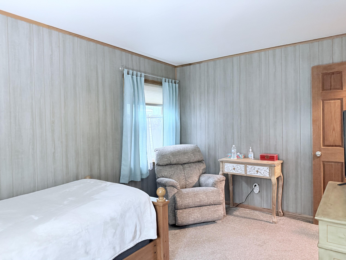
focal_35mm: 24
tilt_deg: +0.5
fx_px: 240
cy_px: 130
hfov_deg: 71.6
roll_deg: +1.5
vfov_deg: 56.8
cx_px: 173
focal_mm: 6.76
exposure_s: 1/40
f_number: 1.78
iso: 800
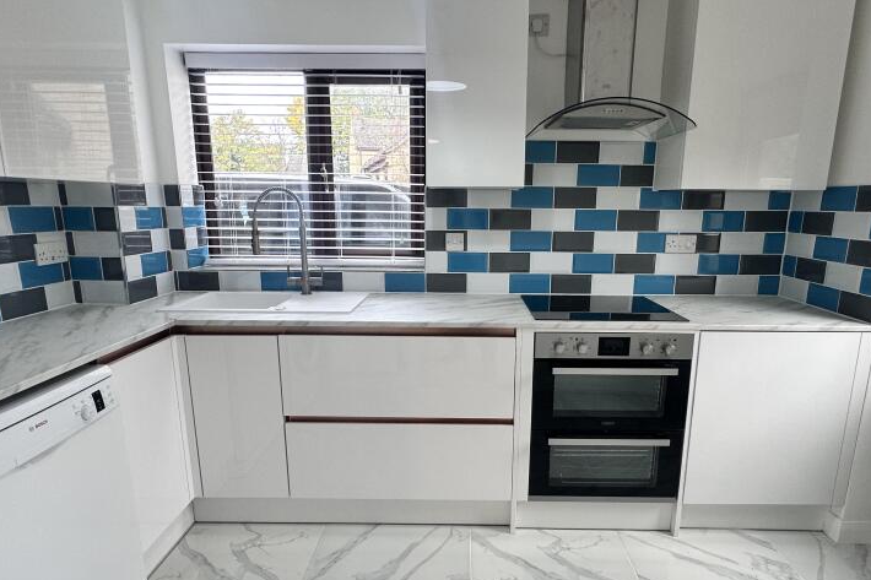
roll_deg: -1.4
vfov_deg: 59.4
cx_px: 464
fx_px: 508
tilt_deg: -11.7
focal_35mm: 21
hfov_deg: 81.1
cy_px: 313
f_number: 2.2
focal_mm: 2.22
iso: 80
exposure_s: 1/100
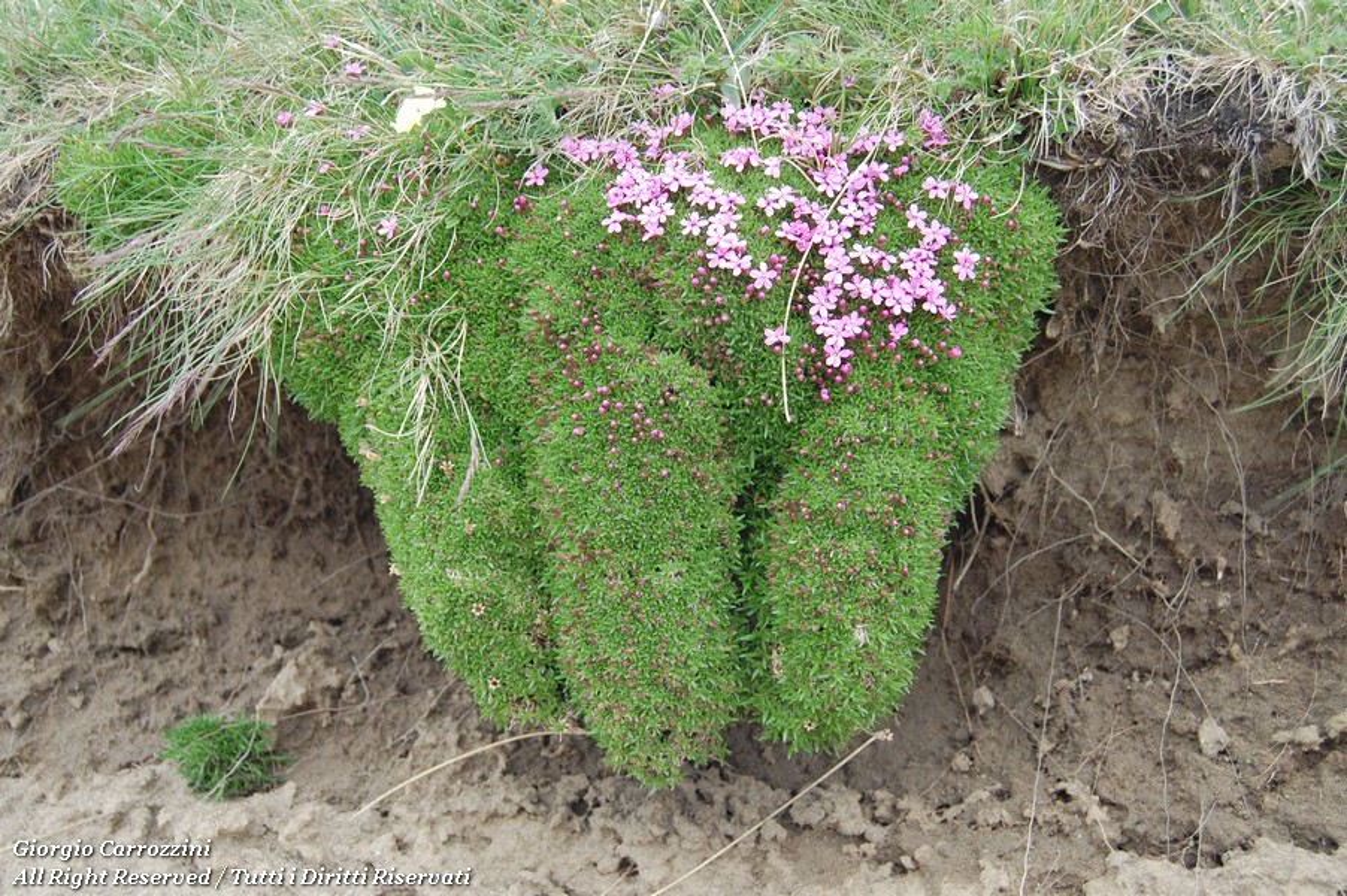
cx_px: 674
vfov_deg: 31.8
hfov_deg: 46.4
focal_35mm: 42
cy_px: 448
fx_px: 1570
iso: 250
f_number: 5.6
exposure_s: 1/125
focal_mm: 28
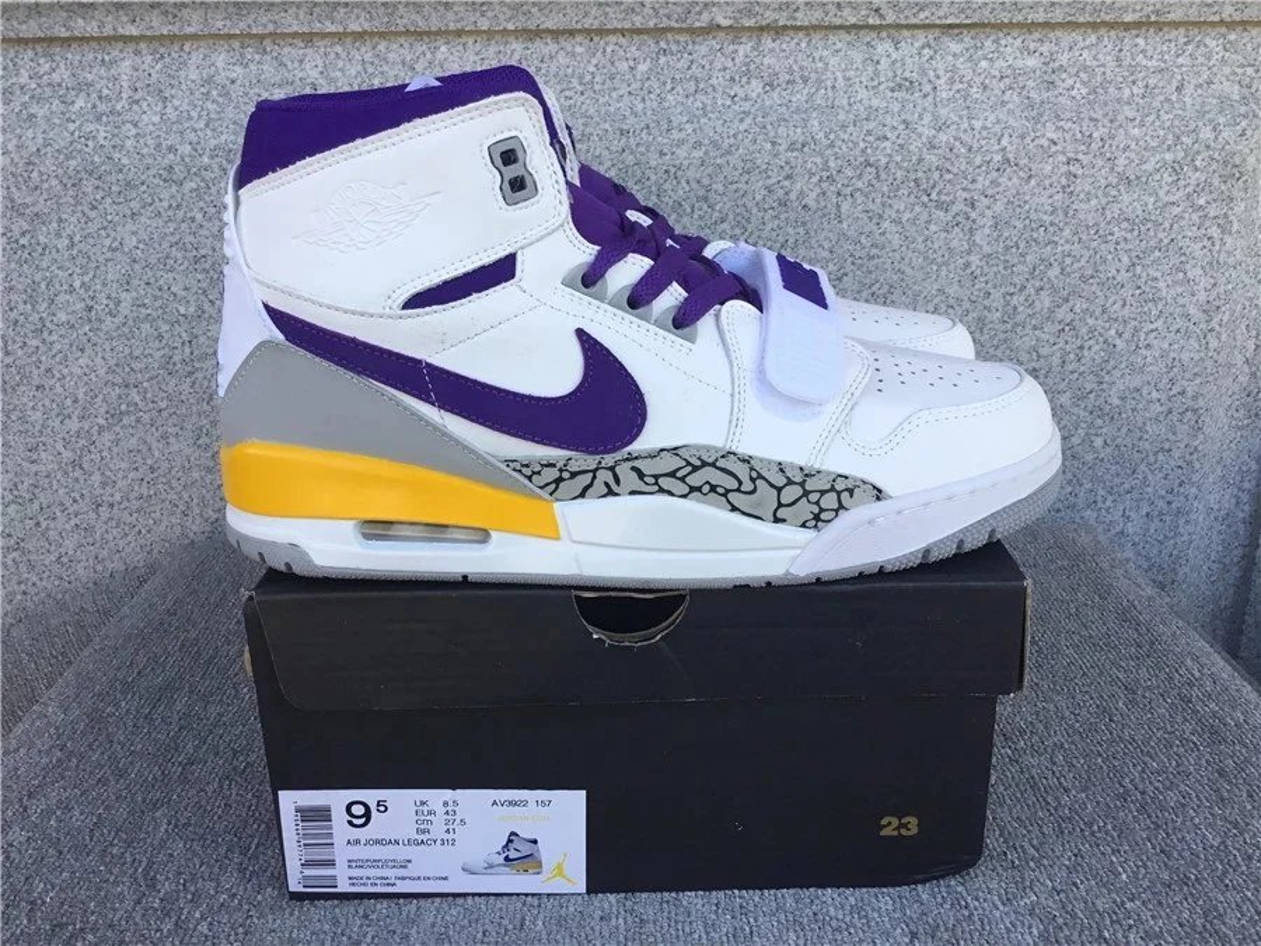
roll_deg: +1.1
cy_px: 473
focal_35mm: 31
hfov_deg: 58.4
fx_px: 1129
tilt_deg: -20.1
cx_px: 630
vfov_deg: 45.4
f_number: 2.4
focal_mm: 3.3
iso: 25
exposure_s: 1/224
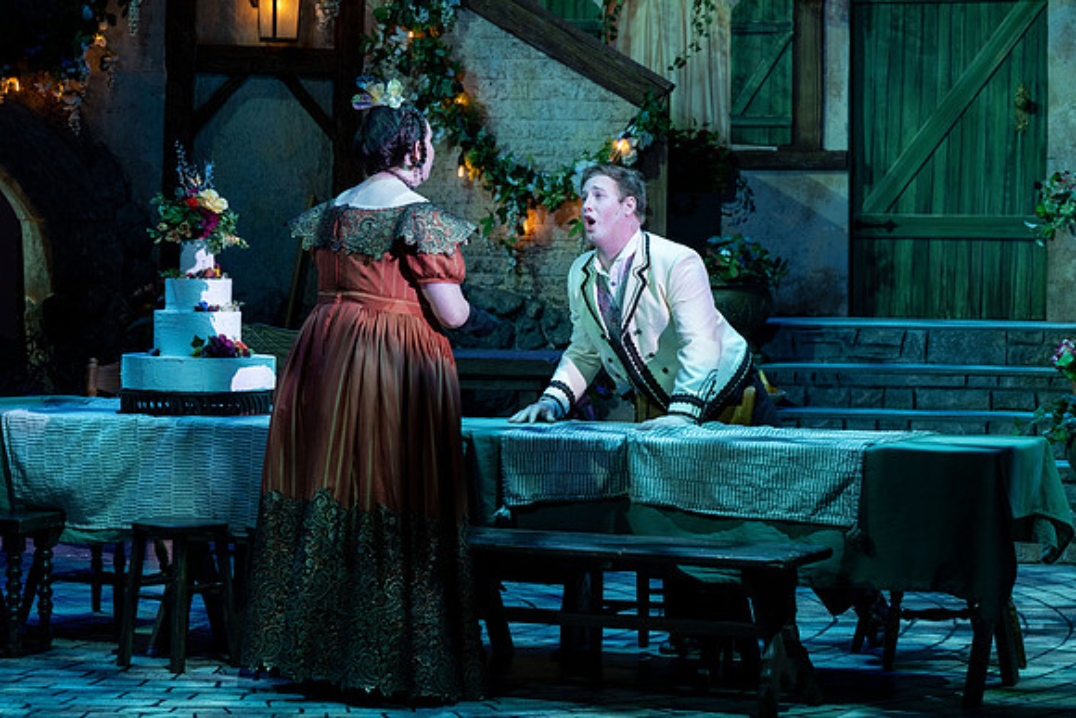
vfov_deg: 11.4
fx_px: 3587
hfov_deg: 17.1
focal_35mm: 120
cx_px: 538
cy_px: 359
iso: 1000
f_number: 5.6
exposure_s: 1/160
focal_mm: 120
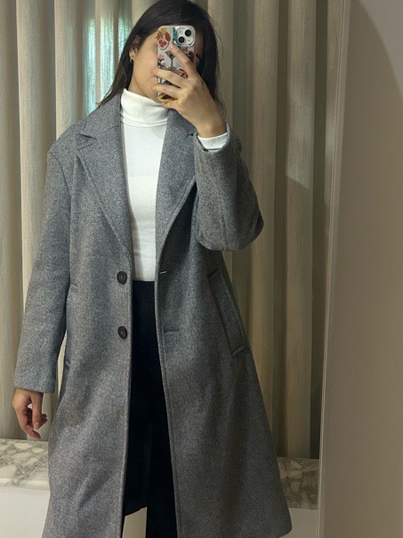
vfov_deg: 42.8
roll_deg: +1.0
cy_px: 151
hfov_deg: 32.9
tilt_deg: -13.7
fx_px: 668
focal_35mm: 43
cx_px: 96
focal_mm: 5.7
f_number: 1.5
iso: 320
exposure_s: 1/50
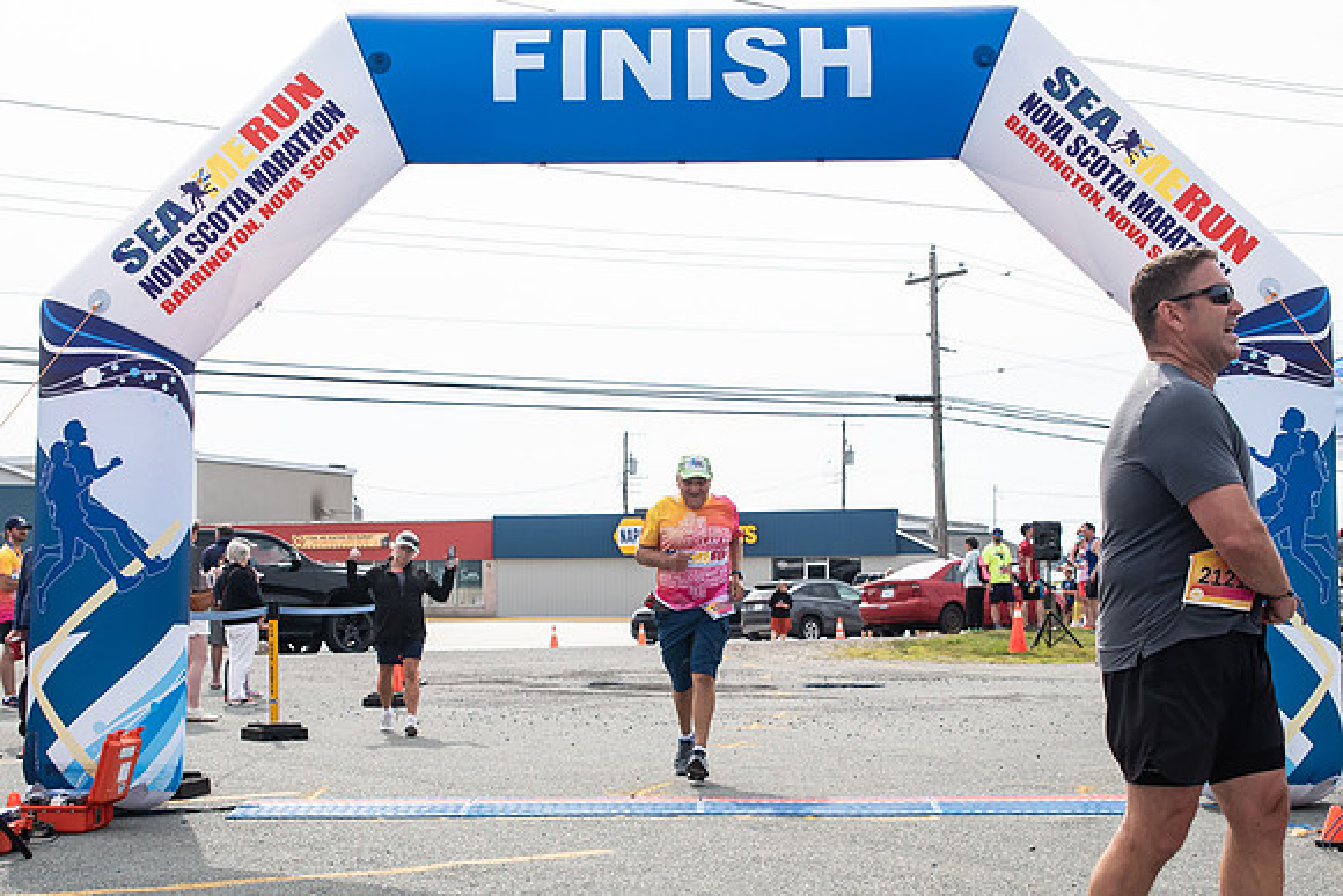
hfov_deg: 33.4
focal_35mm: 60
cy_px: 534
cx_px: 672
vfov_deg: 22.6
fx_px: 2235
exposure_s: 1/3200
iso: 800
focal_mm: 35
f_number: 4
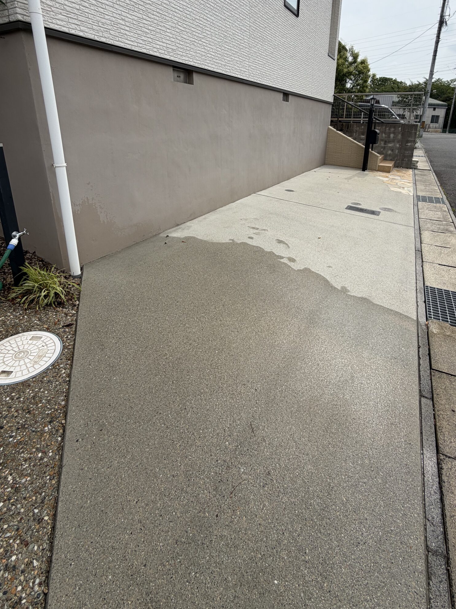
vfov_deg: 85.7
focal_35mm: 18
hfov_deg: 71.4
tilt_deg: -16.6
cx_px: 250
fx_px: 316
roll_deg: -1.1
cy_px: 222
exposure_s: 1/830
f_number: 2.2
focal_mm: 2.22
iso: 20
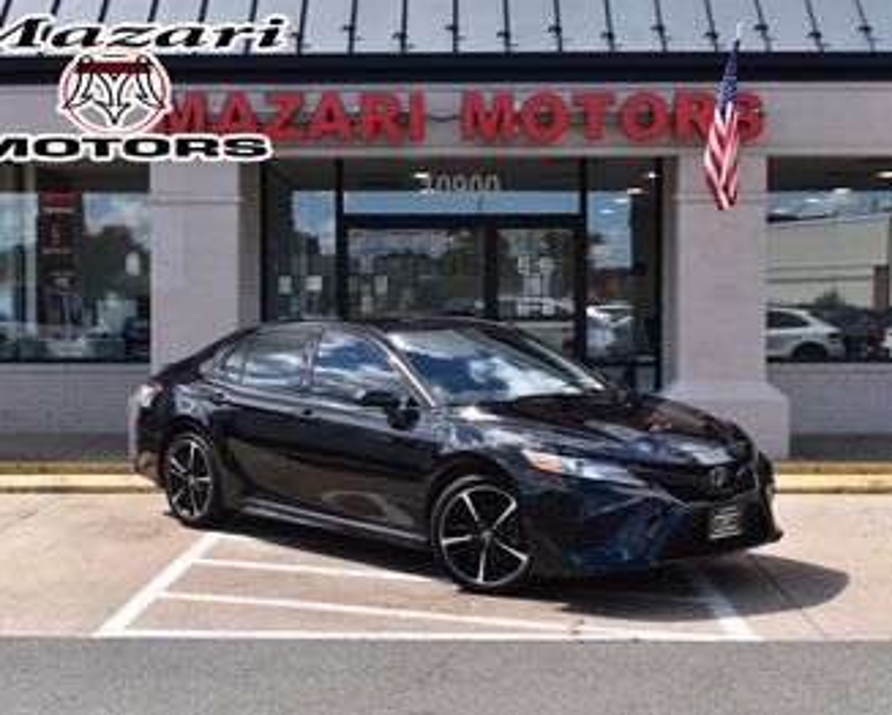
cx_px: 453
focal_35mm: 55
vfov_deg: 27.6
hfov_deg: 34.1
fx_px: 1453
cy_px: 355
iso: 400
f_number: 11
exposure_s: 1/400
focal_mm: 32
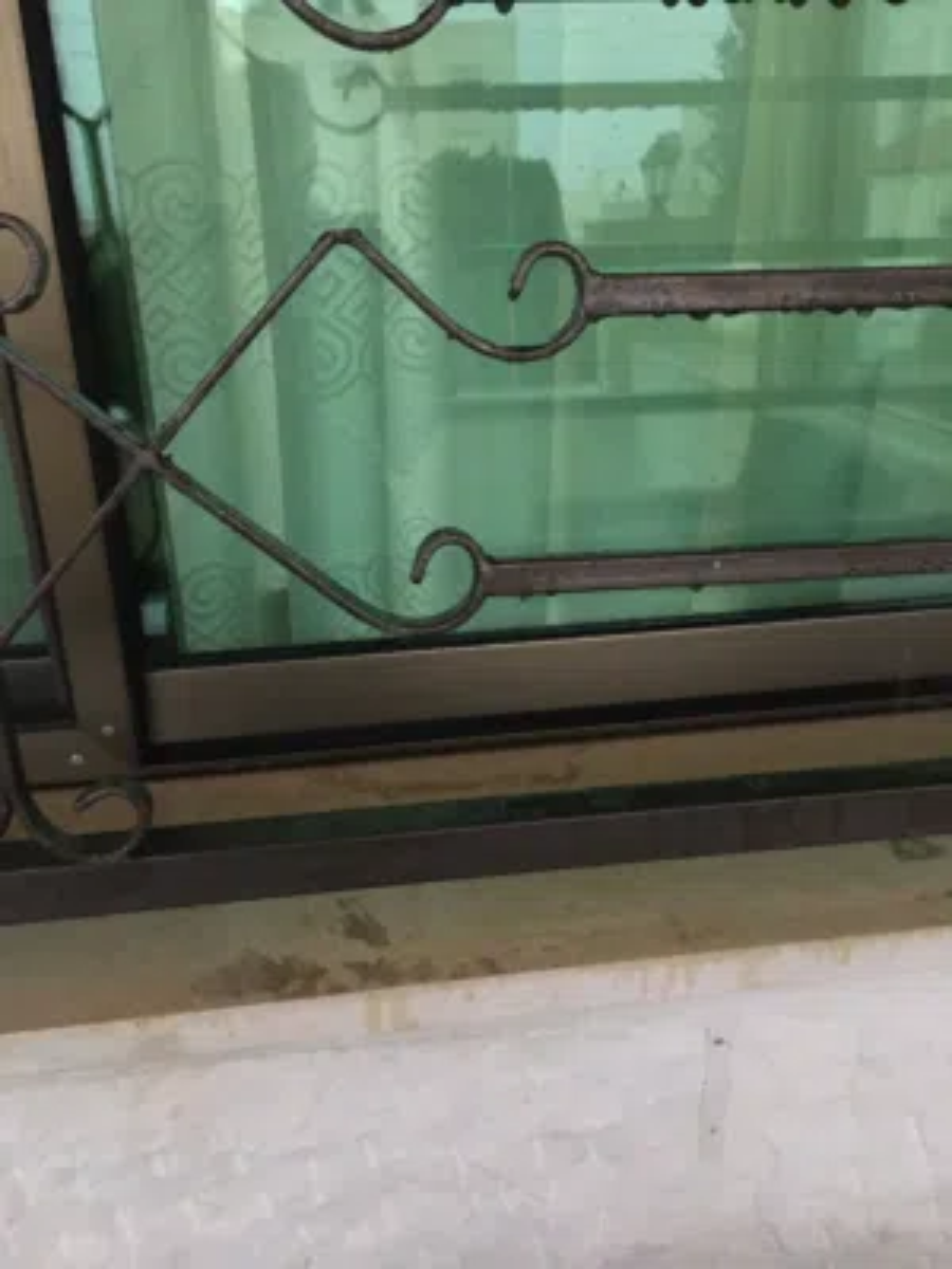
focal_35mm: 29
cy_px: 634
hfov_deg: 48.2
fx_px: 1063
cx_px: 476
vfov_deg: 61.7
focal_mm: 4.15
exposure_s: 1/17
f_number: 2.2
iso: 500
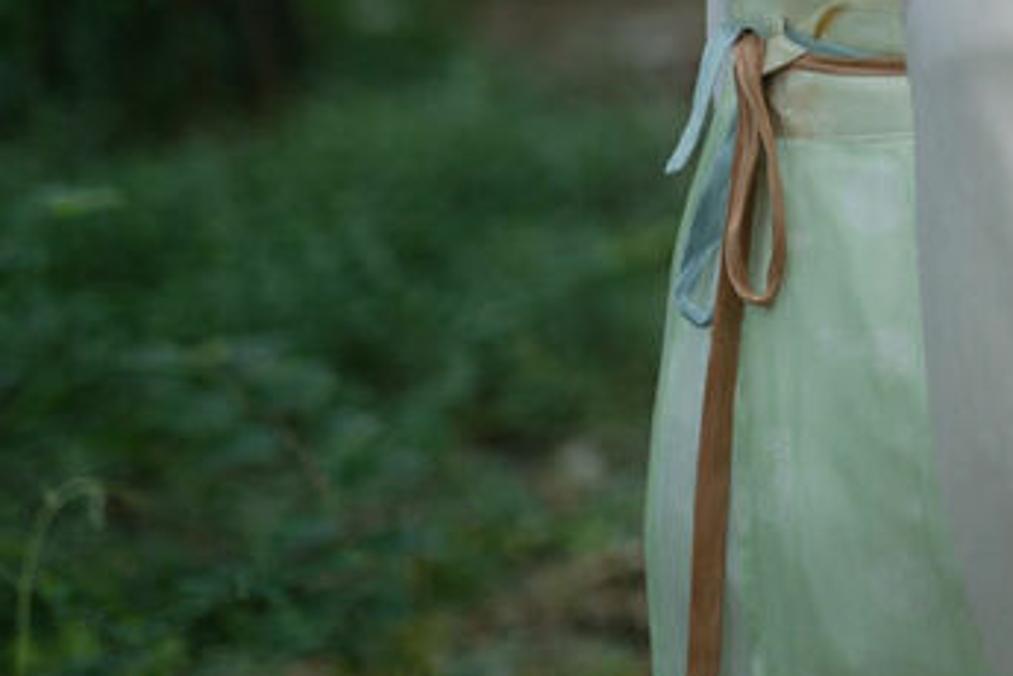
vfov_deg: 5.3
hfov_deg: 7.8
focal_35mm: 259
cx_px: 1486
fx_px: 7287
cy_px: -320
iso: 100
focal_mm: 85
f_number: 1.8
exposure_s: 1/200
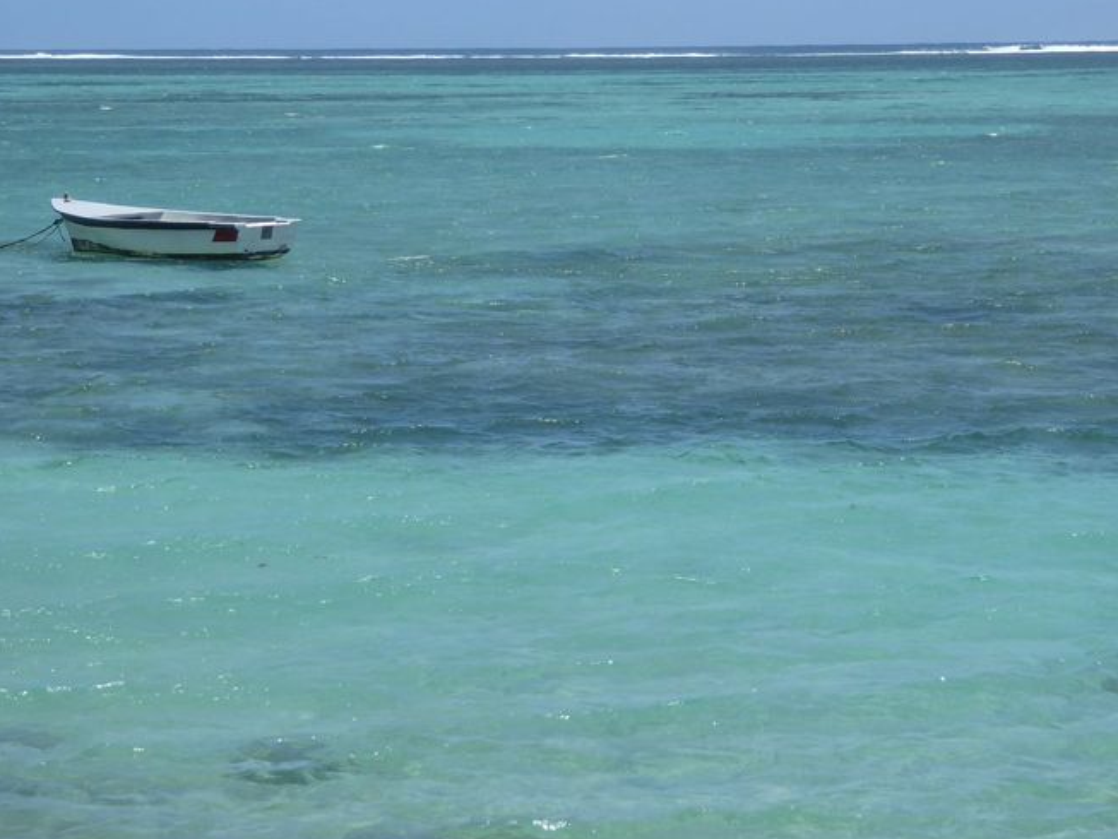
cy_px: 440
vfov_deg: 12.4
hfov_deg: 16.4
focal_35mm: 120
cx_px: 599
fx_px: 3876
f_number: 4.9
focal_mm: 16.1
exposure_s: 1/500
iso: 80
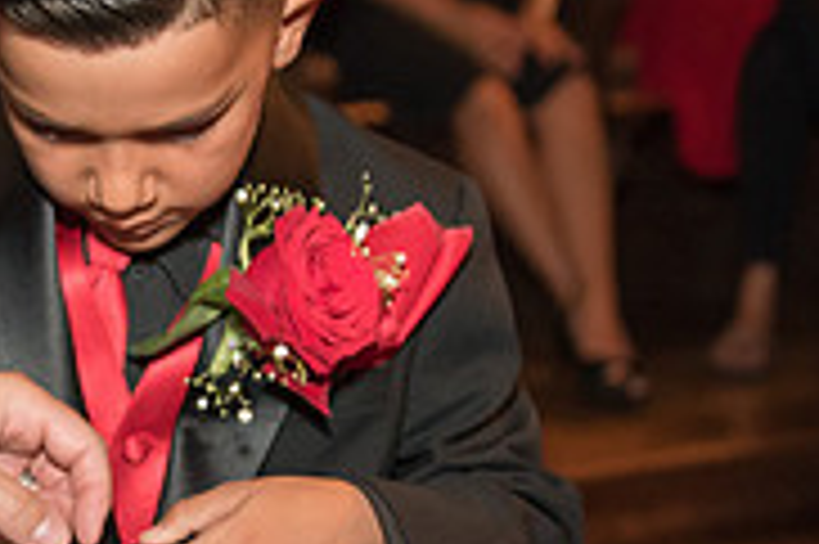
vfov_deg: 11.8
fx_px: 2614
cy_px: 470
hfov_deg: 17.5
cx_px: 58
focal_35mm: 115
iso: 4000
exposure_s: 1/80
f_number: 2.8
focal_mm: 36
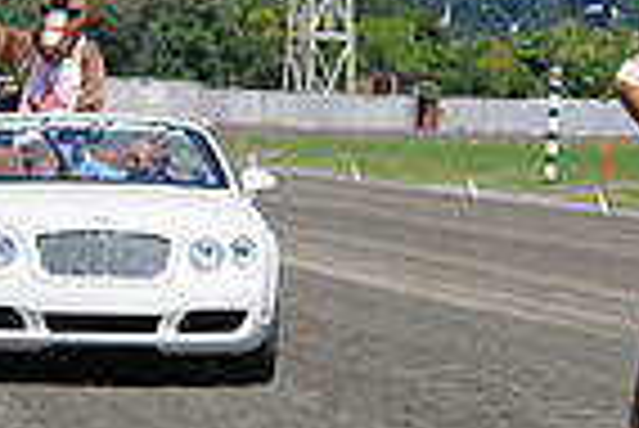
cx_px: 1278
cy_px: 182
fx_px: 7605
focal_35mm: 428
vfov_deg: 3.2
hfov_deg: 4.7
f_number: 8
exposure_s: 1/1000
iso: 500
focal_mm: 70
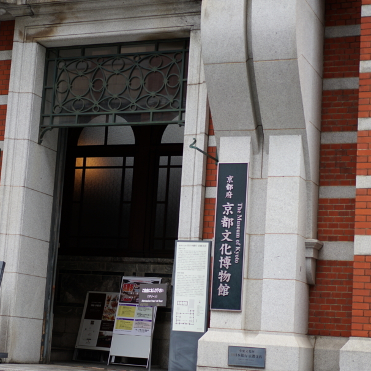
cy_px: 186
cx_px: 121
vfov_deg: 21.9
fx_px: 958
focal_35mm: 79
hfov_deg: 21.8
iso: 100
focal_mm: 55
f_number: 2
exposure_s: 1/800
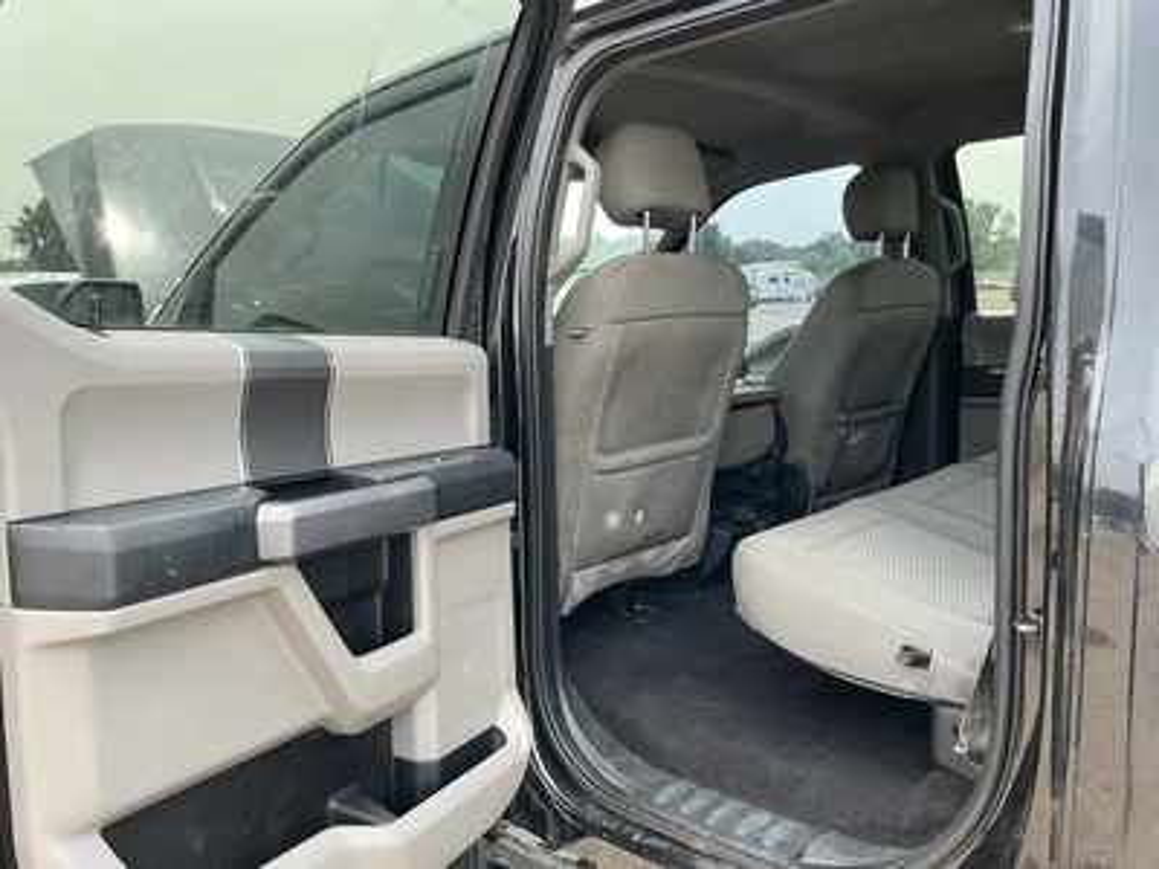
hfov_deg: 63.4
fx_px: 937
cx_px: 580
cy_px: 434
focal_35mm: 28
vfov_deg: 49.7
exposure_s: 1/185
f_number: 1.8
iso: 25
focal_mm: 3
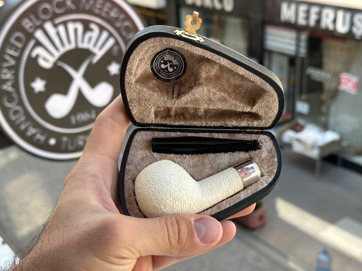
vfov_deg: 30.3
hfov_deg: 39.7
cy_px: 136
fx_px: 502
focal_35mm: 48
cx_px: 181
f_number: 1.78
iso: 64
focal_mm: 6.86
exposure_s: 1/372
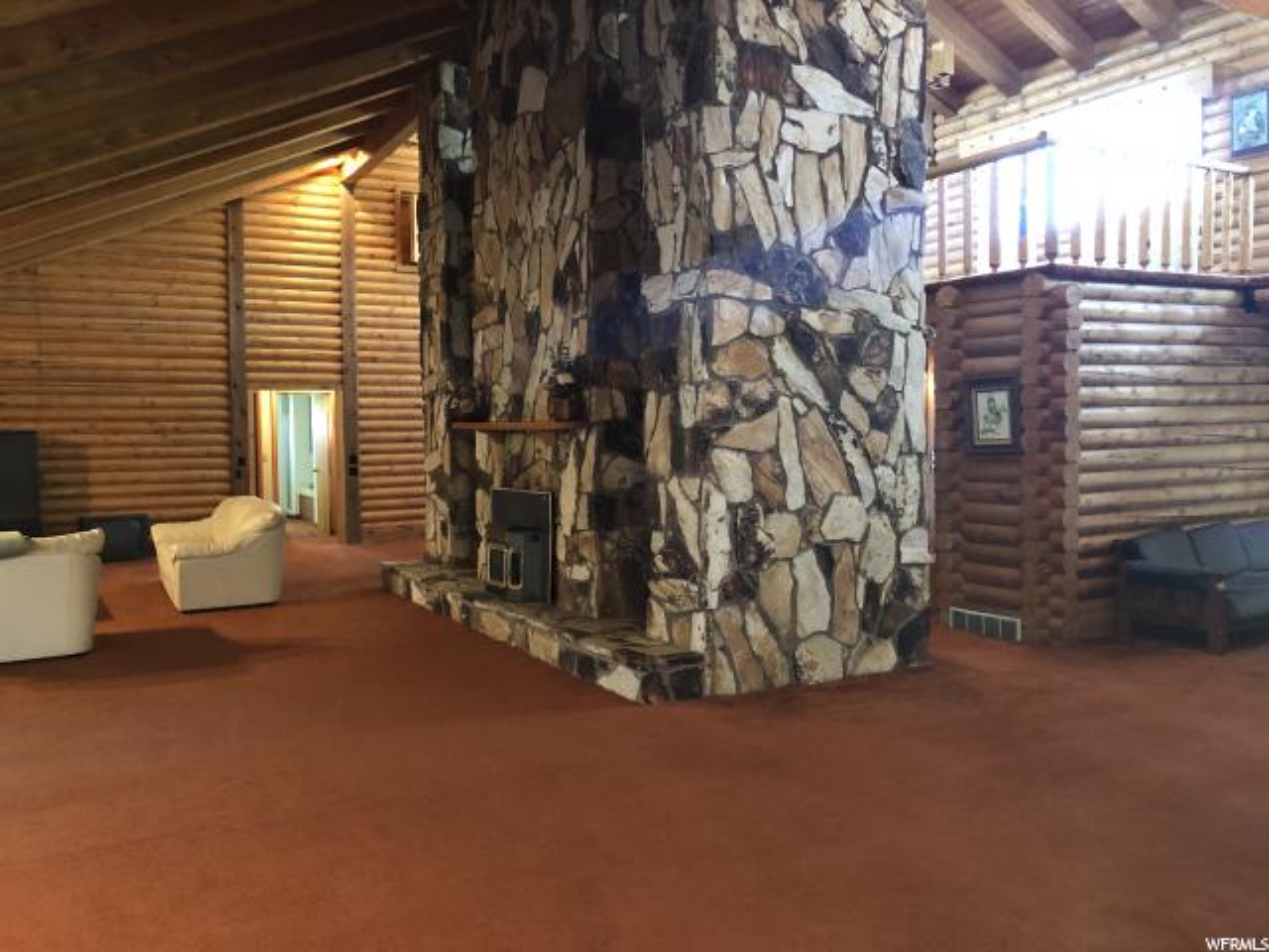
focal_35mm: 28
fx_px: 1026
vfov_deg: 49.7
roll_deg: +0.3
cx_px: 634
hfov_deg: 63.4
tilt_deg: -0.7
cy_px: 476
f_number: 1.8
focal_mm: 4
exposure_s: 1/5
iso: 80
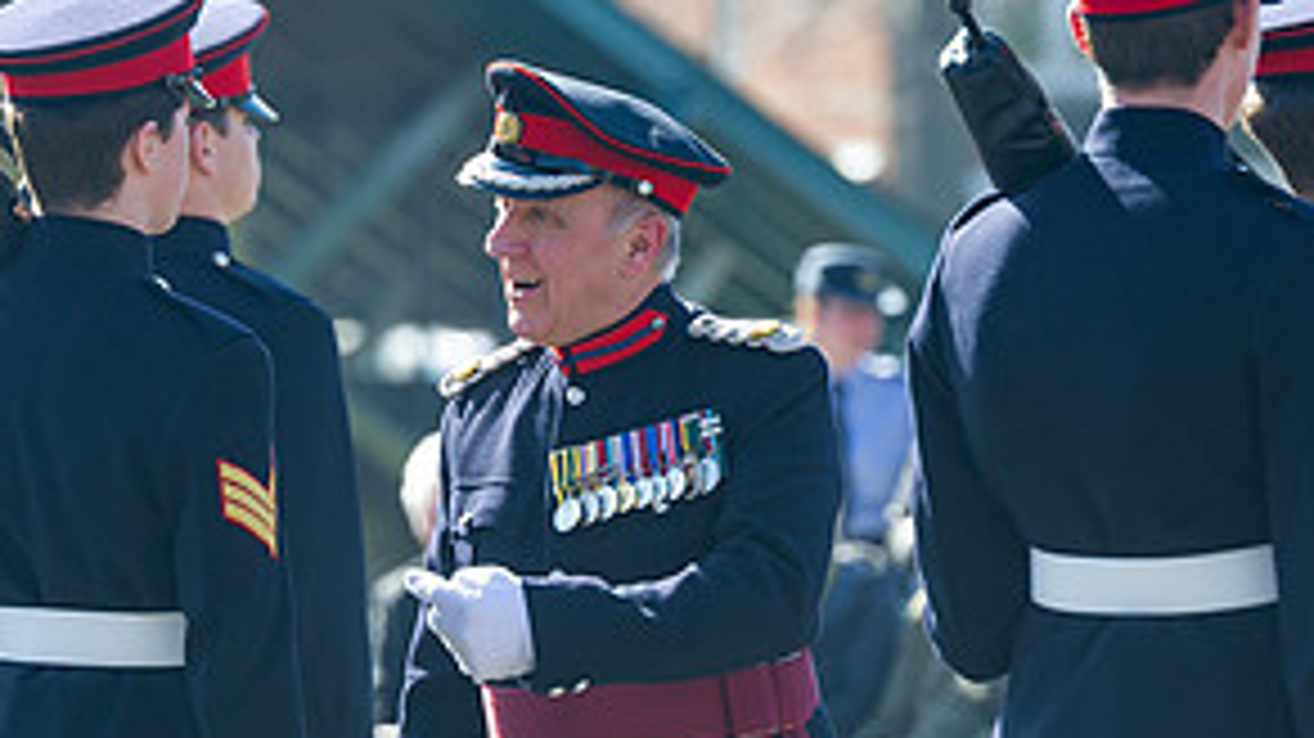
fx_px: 17380
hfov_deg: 4.3
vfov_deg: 2.4
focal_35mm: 499
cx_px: 558
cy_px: 591
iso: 250
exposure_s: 1/500
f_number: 4
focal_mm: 200
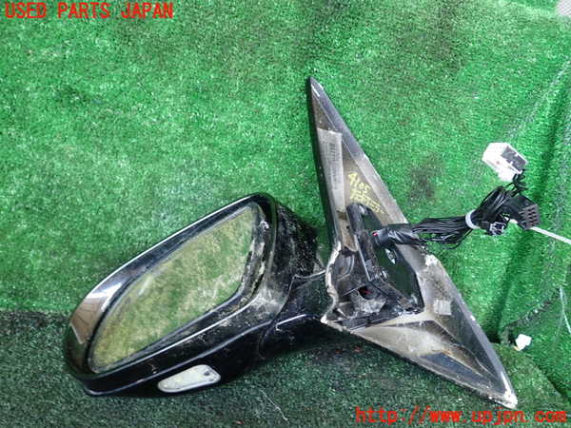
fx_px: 495
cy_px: 214
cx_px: 286
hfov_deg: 60.0
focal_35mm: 30
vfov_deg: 46.8
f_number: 2.3
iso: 200
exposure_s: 1/60
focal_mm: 5.4
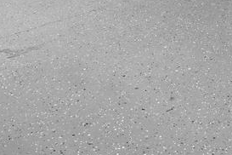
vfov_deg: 13.5
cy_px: -183
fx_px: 529
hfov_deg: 23.6
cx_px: 235
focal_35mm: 82
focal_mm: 10.4
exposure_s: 1/1.67
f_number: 7.1
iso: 200
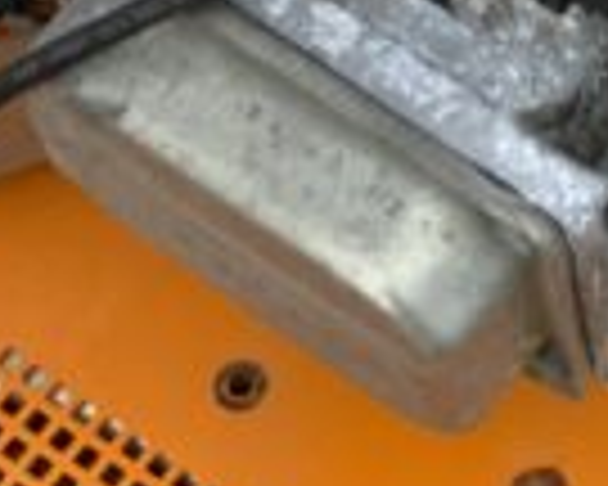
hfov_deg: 8.6
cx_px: 1162
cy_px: -752
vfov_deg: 6.7
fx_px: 3869
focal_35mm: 215
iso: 16
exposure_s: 1/209
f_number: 1.8
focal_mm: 3
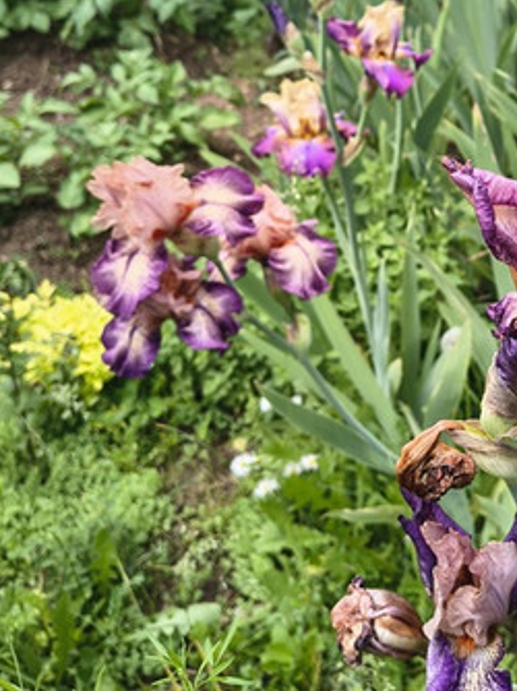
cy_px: 166
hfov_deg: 30.4
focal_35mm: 46
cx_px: 447
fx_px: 917
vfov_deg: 40.0
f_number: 1.8
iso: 100
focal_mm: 5.56
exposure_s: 1/317
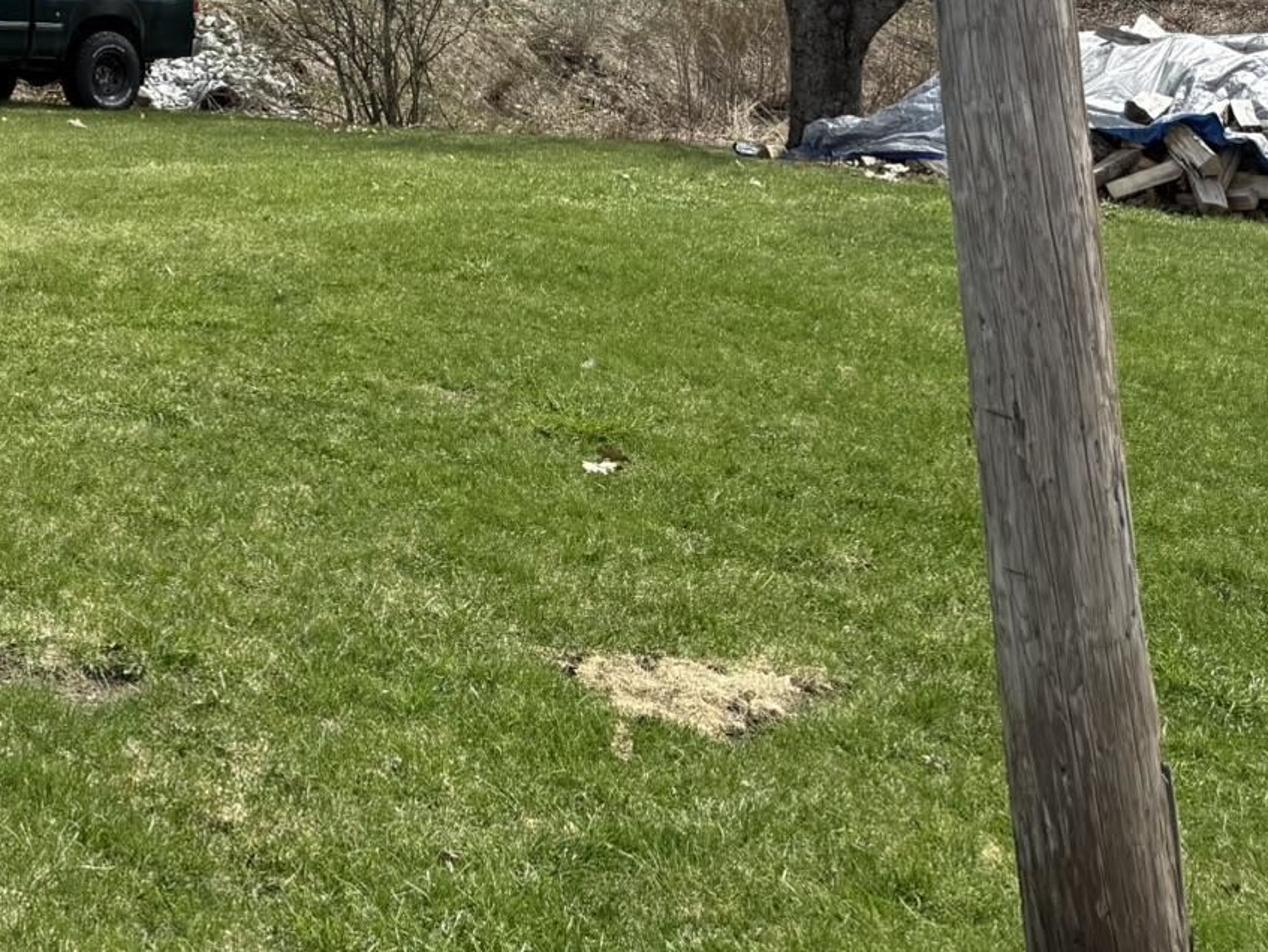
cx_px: -208
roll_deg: +1.3
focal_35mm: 58
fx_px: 2125
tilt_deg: +2.6
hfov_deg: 29.2
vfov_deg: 23.9
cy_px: -40
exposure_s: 1/3953
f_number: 1.78
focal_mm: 6.76
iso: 80
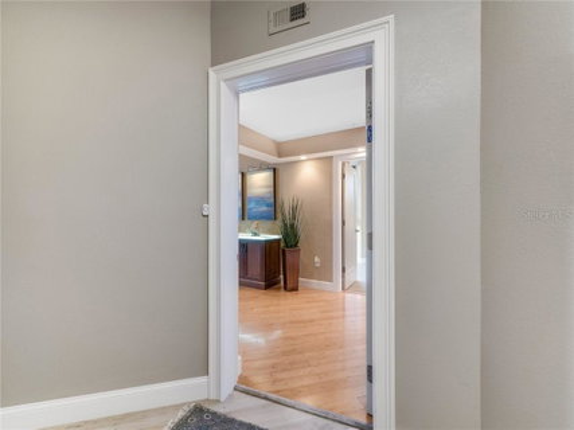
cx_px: 287
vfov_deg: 85.6
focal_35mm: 14
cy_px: 215
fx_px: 232
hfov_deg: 102.1
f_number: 9
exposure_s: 1/8
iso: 400
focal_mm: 7
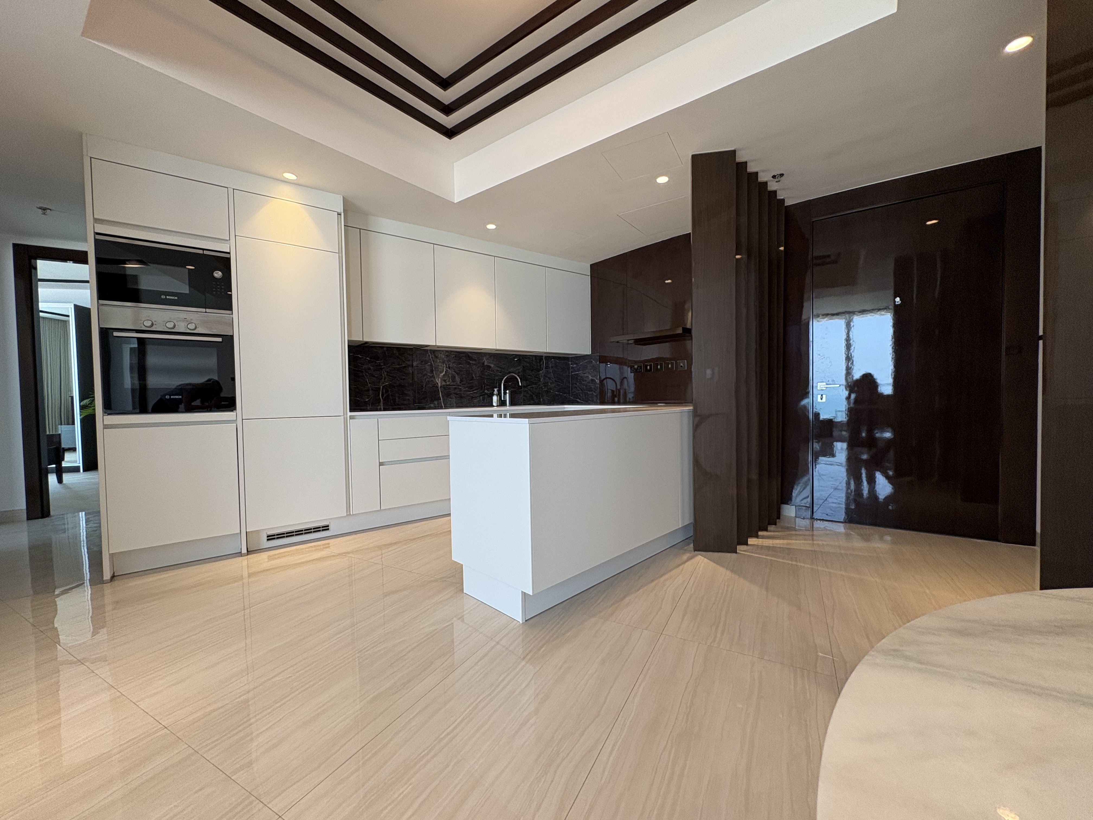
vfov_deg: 85.7
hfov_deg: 102.1
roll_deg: +1.5
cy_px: 410
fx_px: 442
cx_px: 546
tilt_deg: -1.8
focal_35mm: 14
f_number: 2.2
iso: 160
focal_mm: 2.22
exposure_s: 1/99
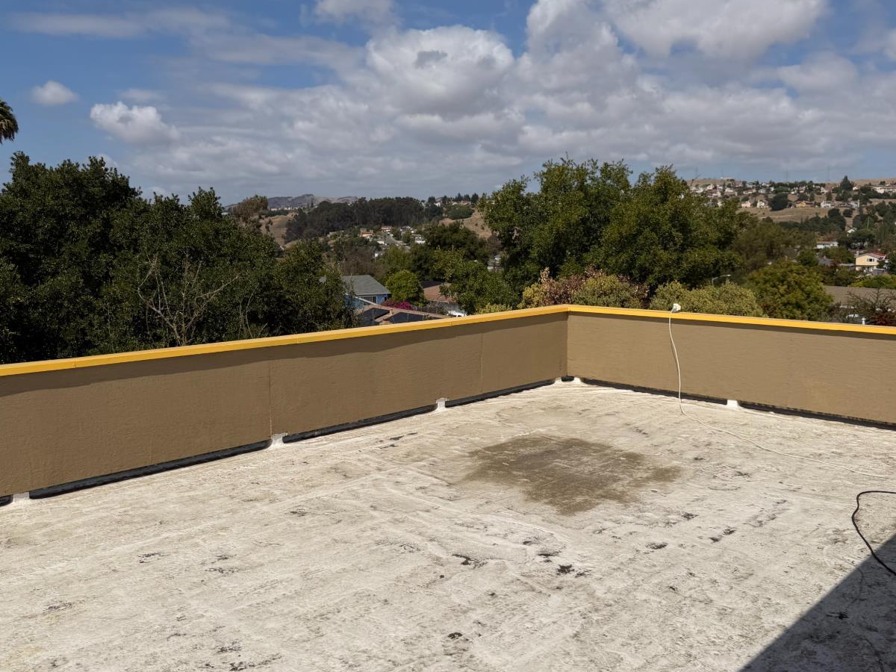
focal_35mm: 30
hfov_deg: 59.9
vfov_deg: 46.8
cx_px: 464
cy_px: 342
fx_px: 777
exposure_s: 1/14286
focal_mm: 6.76
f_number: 1.78
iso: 80
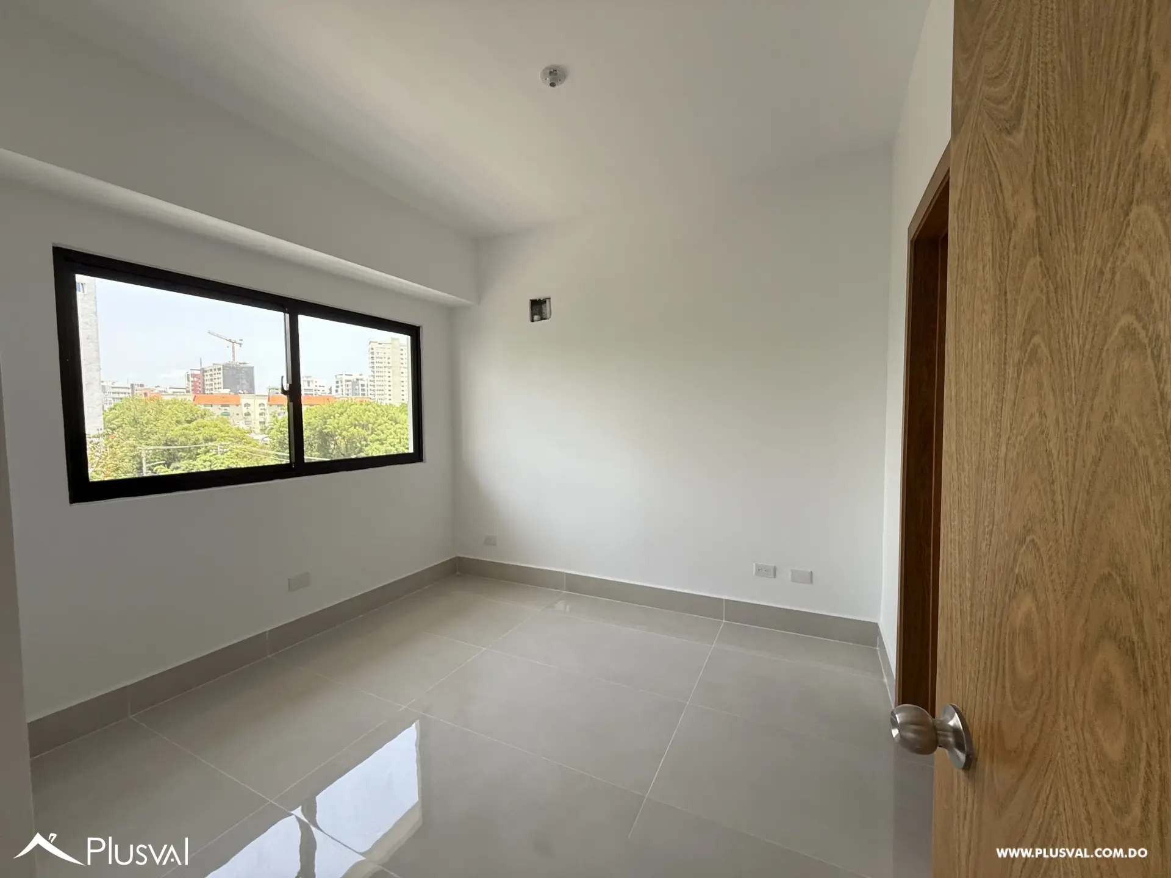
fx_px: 474
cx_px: 586
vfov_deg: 85.7
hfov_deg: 102.1
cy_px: 439
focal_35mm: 14
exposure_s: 1/245
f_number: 2.2
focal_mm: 2.22
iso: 64
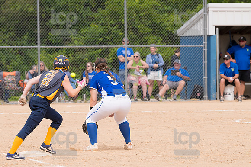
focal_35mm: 300
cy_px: 84
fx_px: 2090
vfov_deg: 4.6
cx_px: 126
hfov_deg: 6.9
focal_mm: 200
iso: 320
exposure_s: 1/1600
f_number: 5.6
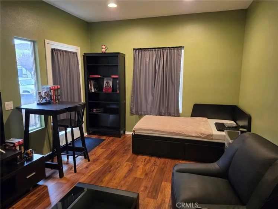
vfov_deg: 58.9
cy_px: 104
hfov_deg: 73.9
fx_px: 185
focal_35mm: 23
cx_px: 139
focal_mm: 6.25
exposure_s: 1/120
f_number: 1.7
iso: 500
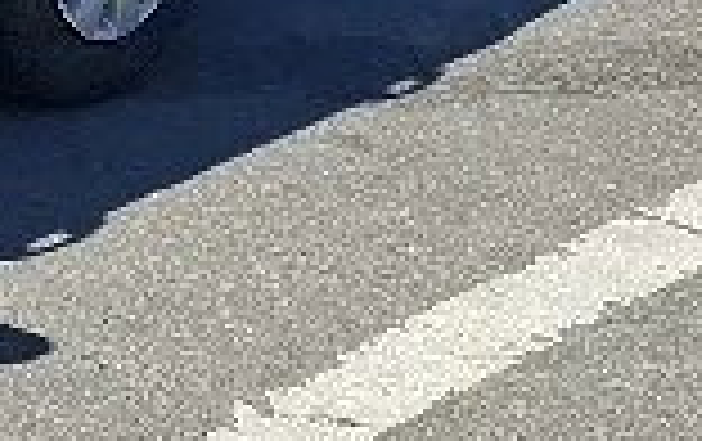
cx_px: -1152
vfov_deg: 8.3
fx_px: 2989
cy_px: -207
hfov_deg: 10.7
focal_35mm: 156
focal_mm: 5.54
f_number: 1.8
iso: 50
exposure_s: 1/2500
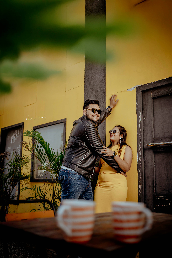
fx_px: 251
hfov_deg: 37.9
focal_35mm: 35
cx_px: 86
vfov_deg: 54.4
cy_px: 129
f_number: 2
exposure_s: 1/800
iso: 100
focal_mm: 35
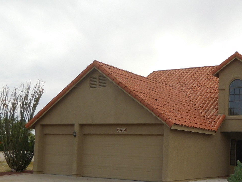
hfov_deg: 34.2
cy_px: 133
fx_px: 385
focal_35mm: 55
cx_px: 183
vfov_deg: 26.3
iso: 125
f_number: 3.7
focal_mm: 5.9
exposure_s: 1/1000
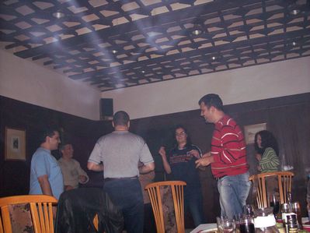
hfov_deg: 51.4
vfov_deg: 39.6
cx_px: 155
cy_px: 116
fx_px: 322
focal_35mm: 36
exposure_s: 1/64
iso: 140
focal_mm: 6
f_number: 2.7
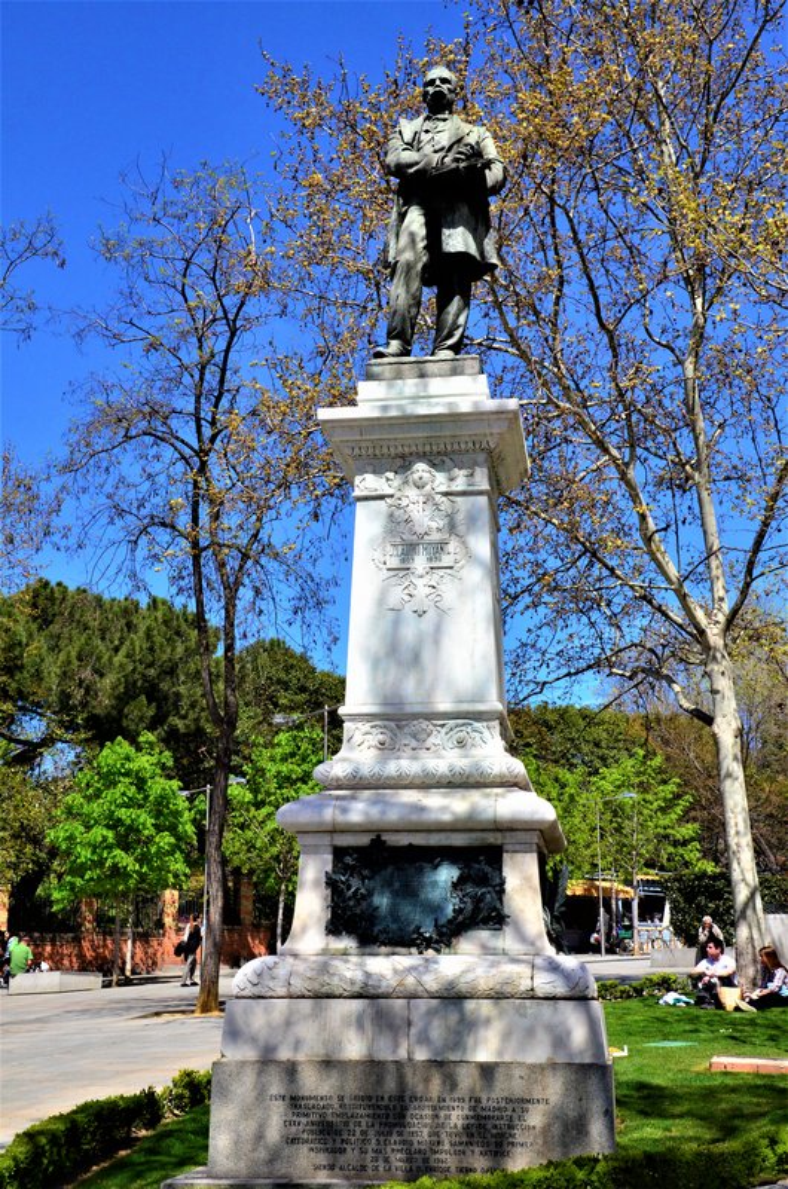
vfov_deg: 41.2
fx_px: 1583
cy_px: 594
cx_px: 394
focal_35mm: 48
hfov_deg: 28.0
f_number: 13
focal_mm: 32
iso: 1600
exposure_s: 1/1250
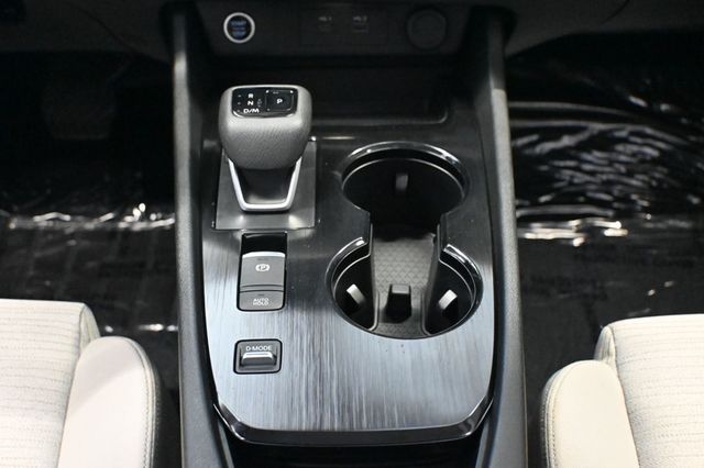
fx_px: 923
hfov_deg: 41.7
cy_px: 234
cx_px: 352
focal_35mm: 47
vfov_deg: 28.5
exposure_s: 1/40
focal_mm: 31.5
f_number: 5
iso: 12800
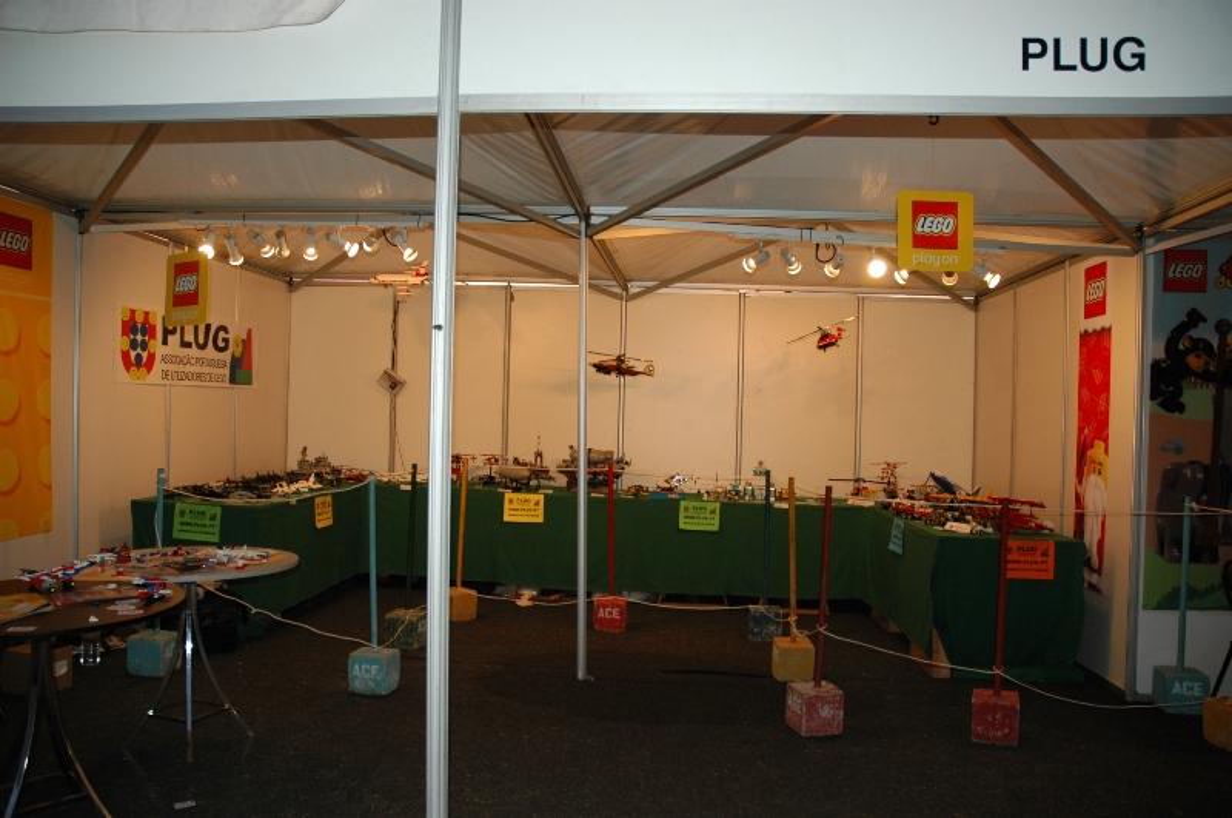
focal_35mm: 27
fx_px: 923
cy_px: 409
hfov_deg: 67.5
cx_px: 616
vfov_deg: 47.8
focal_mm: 18
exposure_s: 1/60
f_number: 3.5
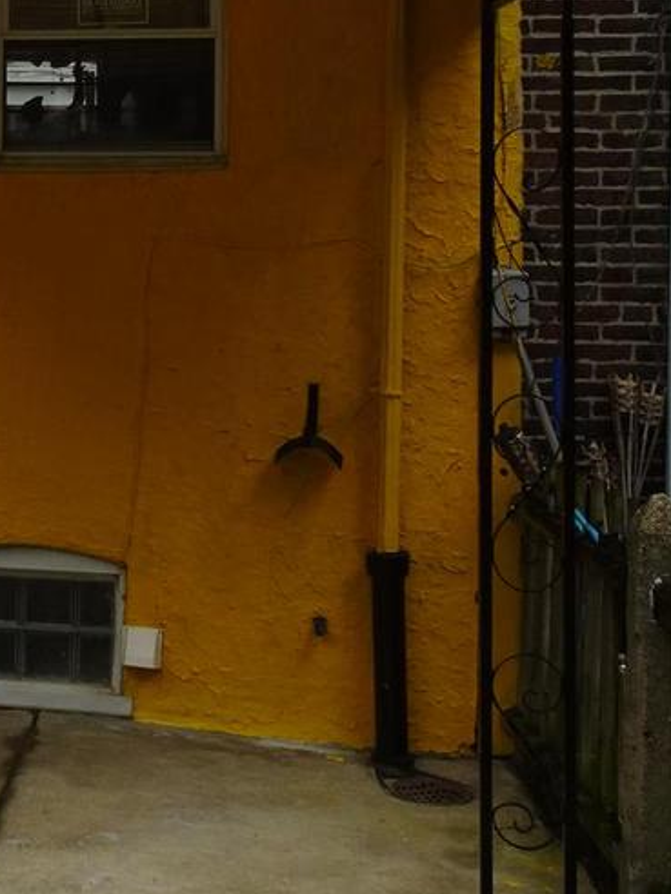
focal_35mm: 75
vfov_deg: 25.3
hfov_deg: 18.6
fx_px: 1938
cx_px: -138
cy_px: 125
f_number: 3.5
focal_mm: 4.25
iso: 80
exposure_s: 1/250
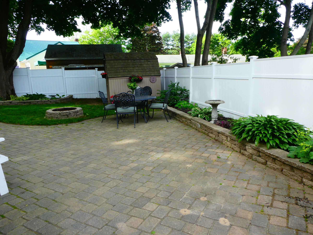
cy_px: 118
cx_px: 156
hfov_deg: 71.6
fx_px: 217
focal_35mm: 24
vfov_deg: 56.8
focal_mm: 4.3
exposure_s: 1/60
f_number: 5.6
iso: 80
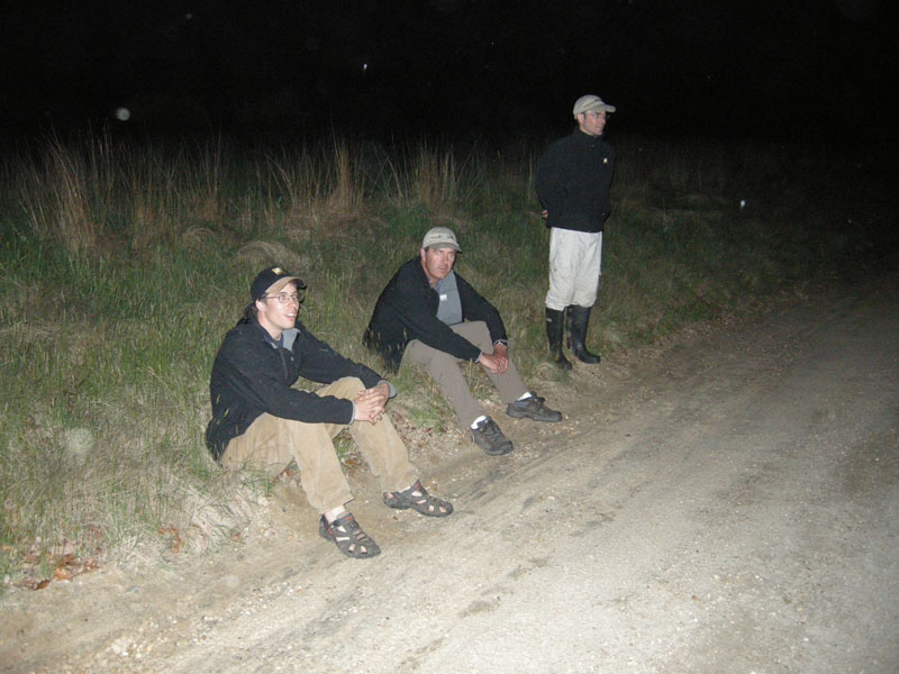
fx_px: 909
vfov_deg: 40.7
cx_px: 450
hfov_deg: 52.6
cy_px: 337
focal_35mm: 35
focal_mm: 7.5
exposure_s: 1/60
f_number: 2.7
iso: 532
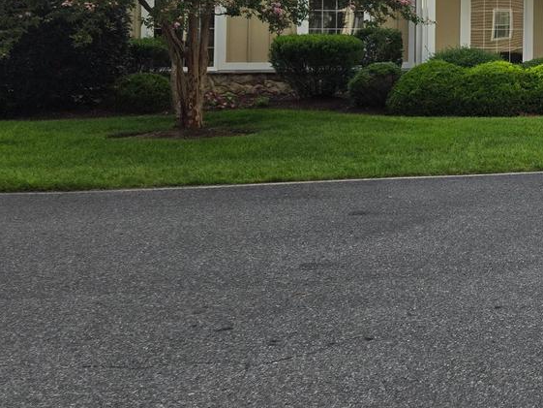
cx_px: 649
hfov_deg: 28.5
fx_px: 926
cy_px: 9
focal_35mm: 59
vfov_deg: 23.8
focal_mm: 5.4
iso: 25
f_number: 1.8
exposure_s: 1/1799
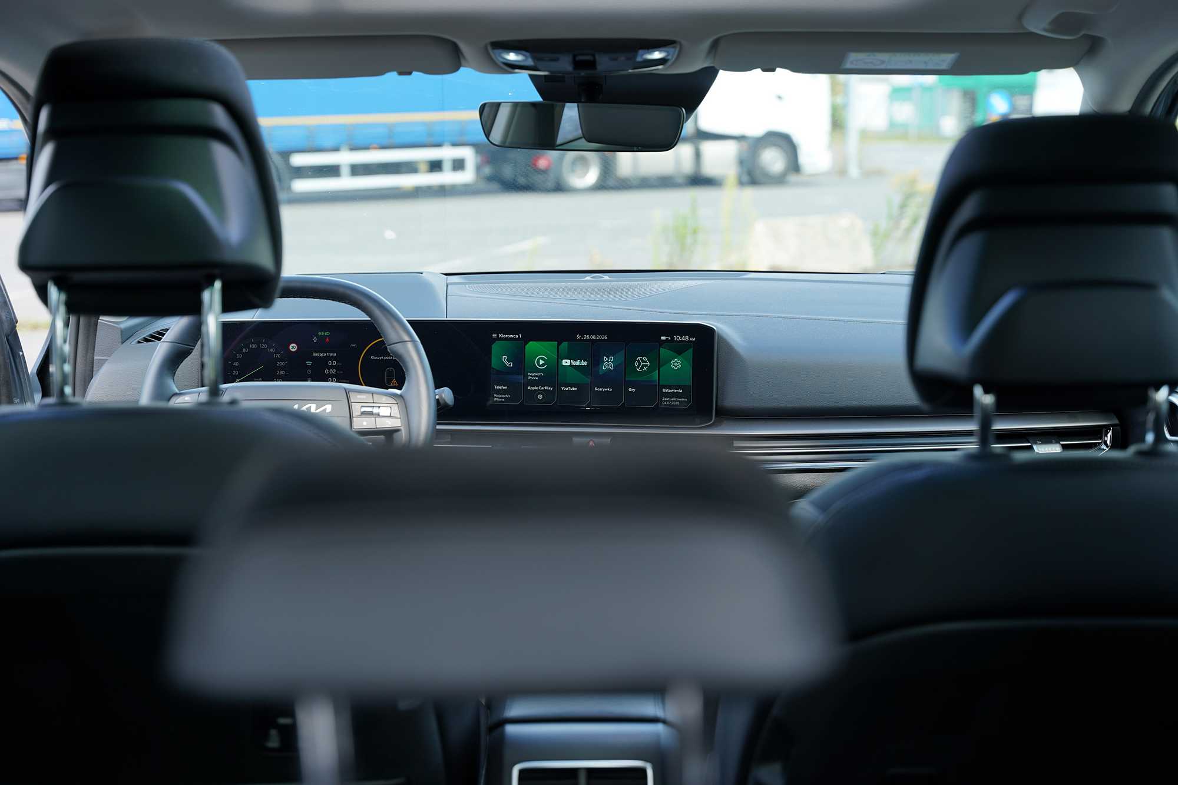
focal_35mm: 53
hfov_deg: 37.7
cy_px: 392
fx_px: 1724
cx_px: 589
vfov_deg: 25.7
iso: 100
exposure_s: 1/100
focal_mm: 52.7
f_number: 3.5
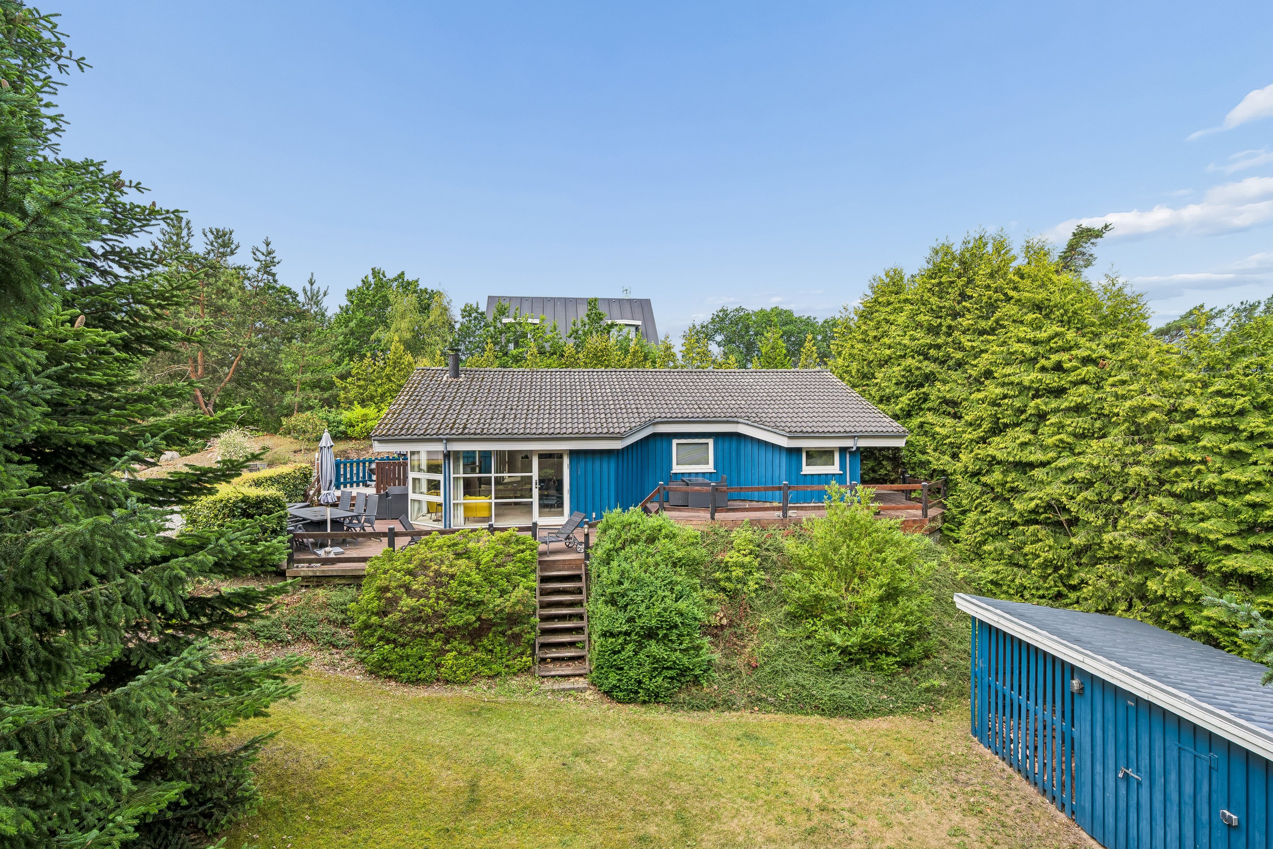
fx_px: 601
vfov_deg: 70.4
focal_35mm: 17
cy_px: 424
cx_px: 636
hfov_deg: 93.3
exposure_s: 1/200
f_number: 5
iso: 100
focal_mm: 17
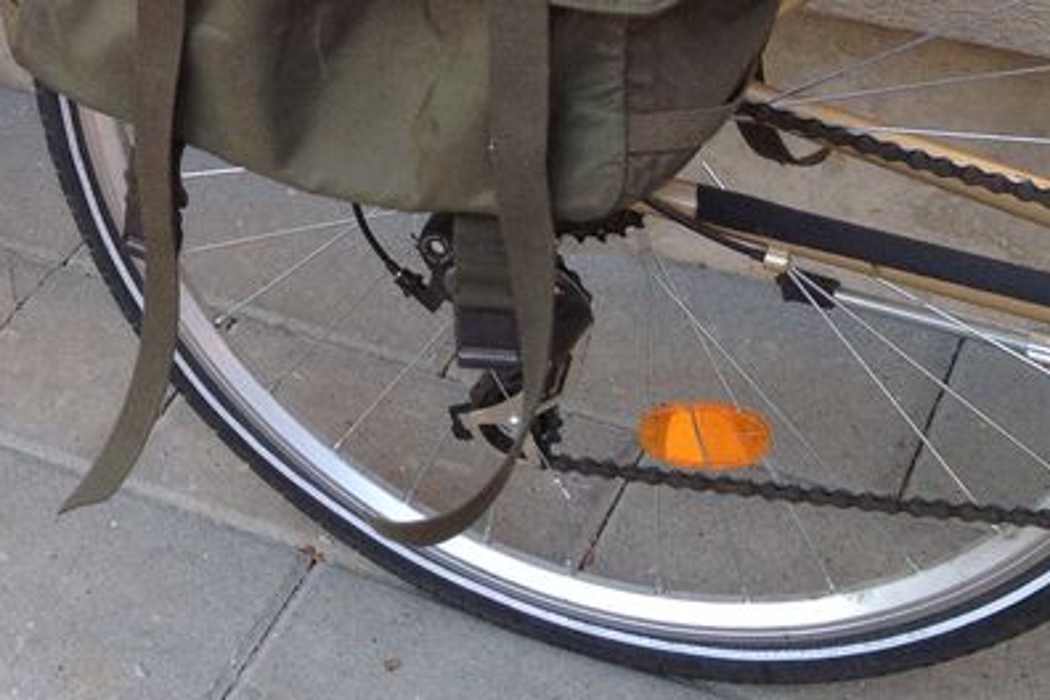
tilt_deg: -26.6
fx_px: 2683
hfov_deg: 21.4
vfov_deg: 14.5
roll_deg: +2.8
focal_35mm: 92
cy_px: -109
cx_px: 27
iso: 80
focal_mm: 4.28
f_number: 2.4
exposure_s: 1/120
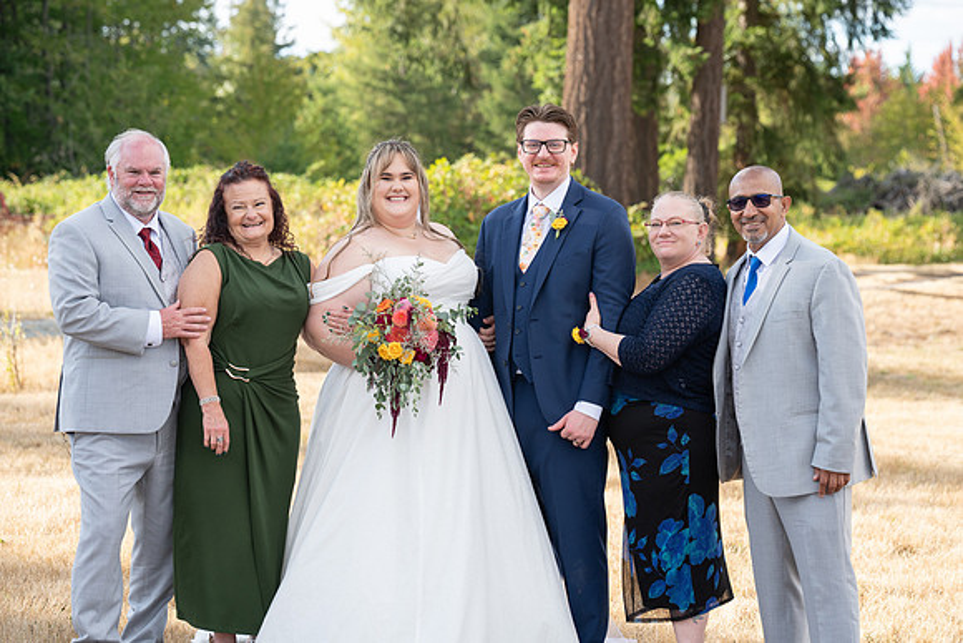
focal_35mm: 100
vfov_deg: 13.7
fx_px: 2676
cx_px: 482
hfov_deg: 20.4
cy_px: 322
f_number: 5
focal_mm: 100
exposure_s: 1/320
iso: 250
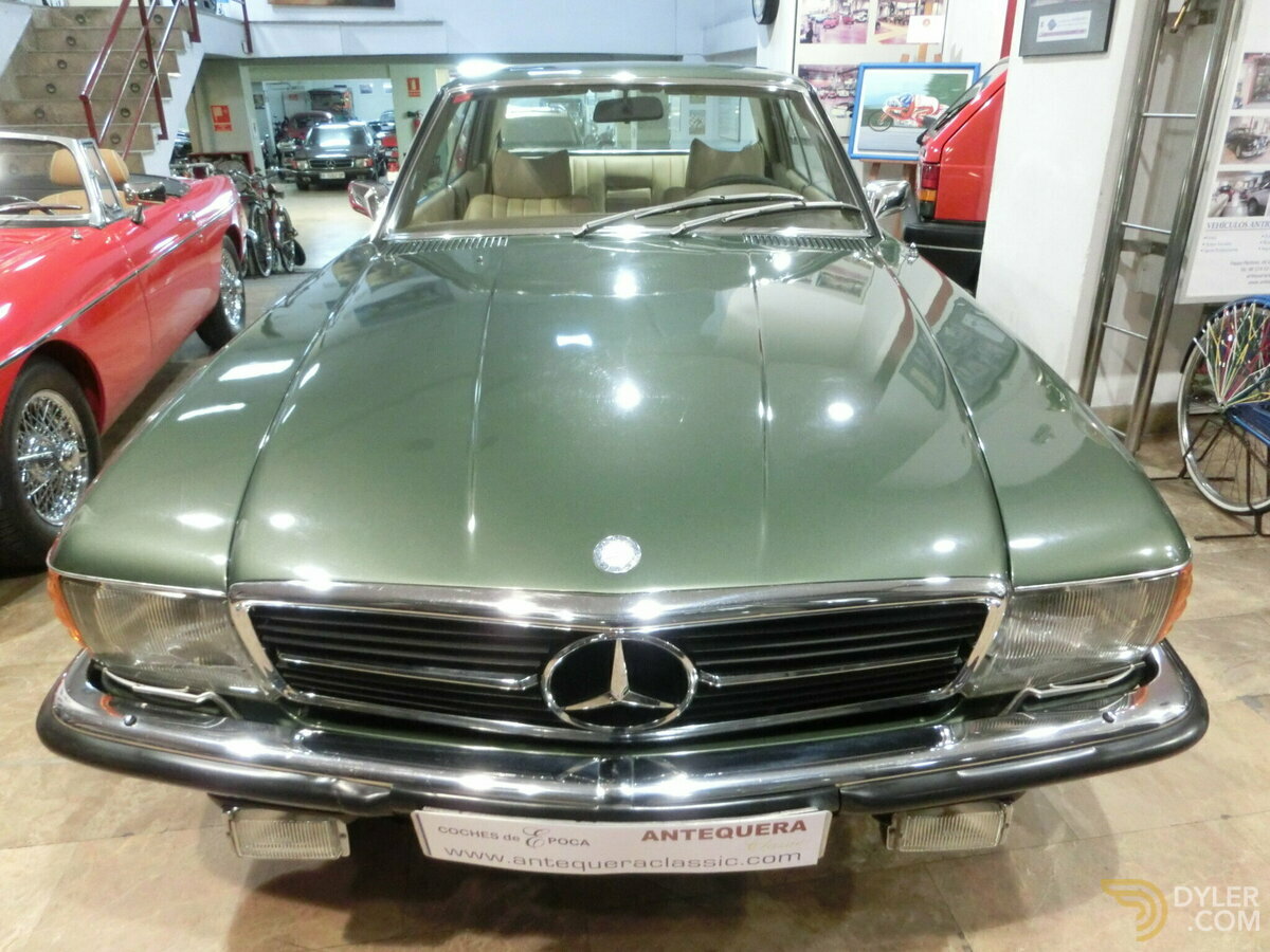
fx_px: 881
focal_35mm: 24
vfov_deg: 56.8
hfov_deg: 71.6
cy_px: 476
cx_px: 635
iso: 800
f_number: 3
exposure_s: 1/15
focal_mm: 4.24
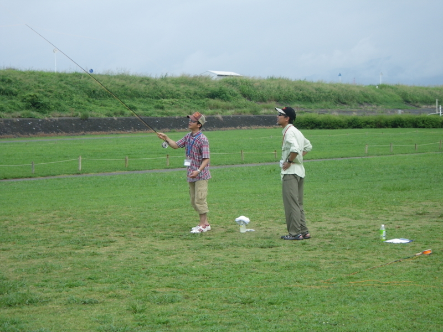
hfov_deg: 20.9
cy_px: 166
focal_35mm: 94
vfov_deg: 15.7
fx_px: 1203
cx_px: 222
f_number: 5
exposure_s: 1/320
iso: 80
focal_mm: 16.7
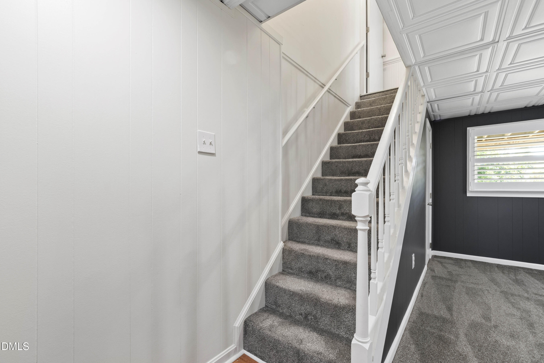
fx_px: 227
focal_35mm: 15
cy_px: 182
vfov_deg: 77.3
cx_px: 272
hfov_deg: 100.4
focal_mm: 10
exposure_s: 1/2.5
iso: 100
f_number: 8
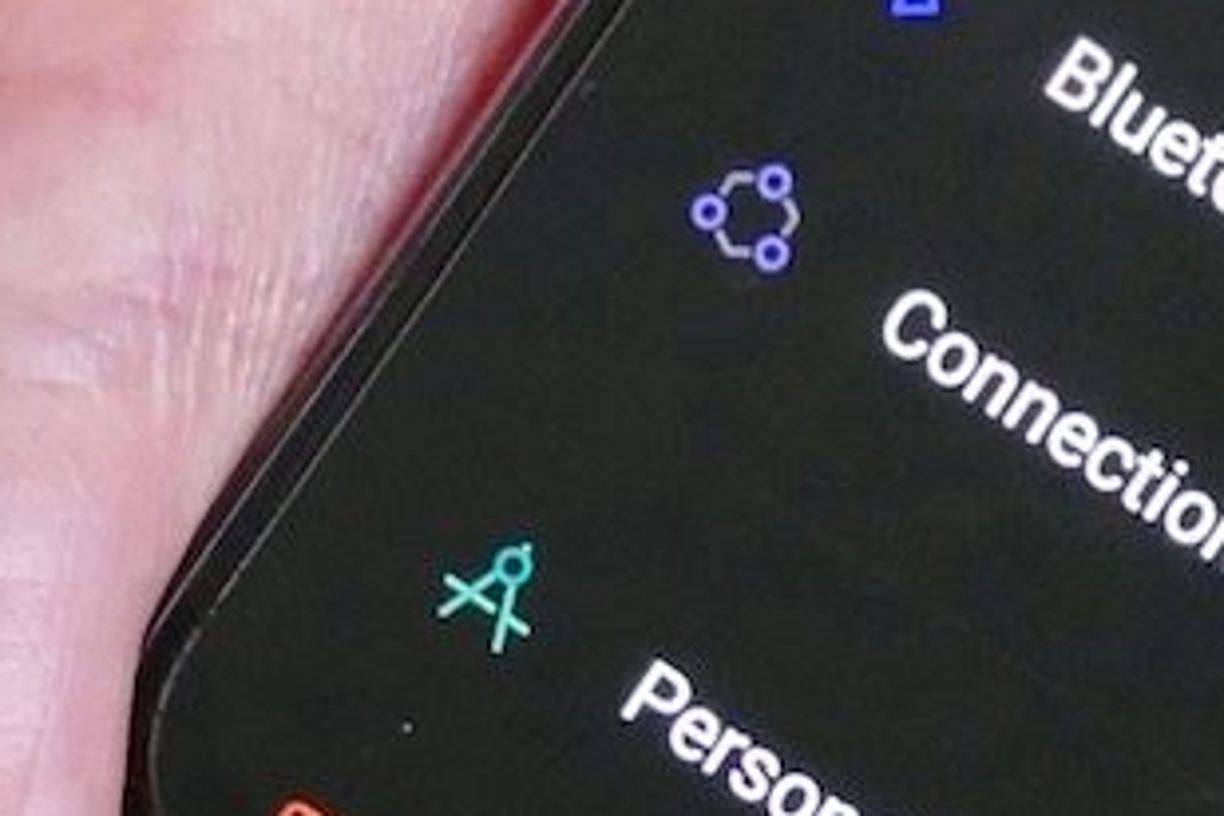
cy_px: -454
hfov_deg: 3.2
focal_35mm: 641
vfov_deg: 2.1
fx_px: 21792
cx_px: 1470
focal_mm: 35.95
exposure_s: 1/80
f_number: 6.3
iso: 800
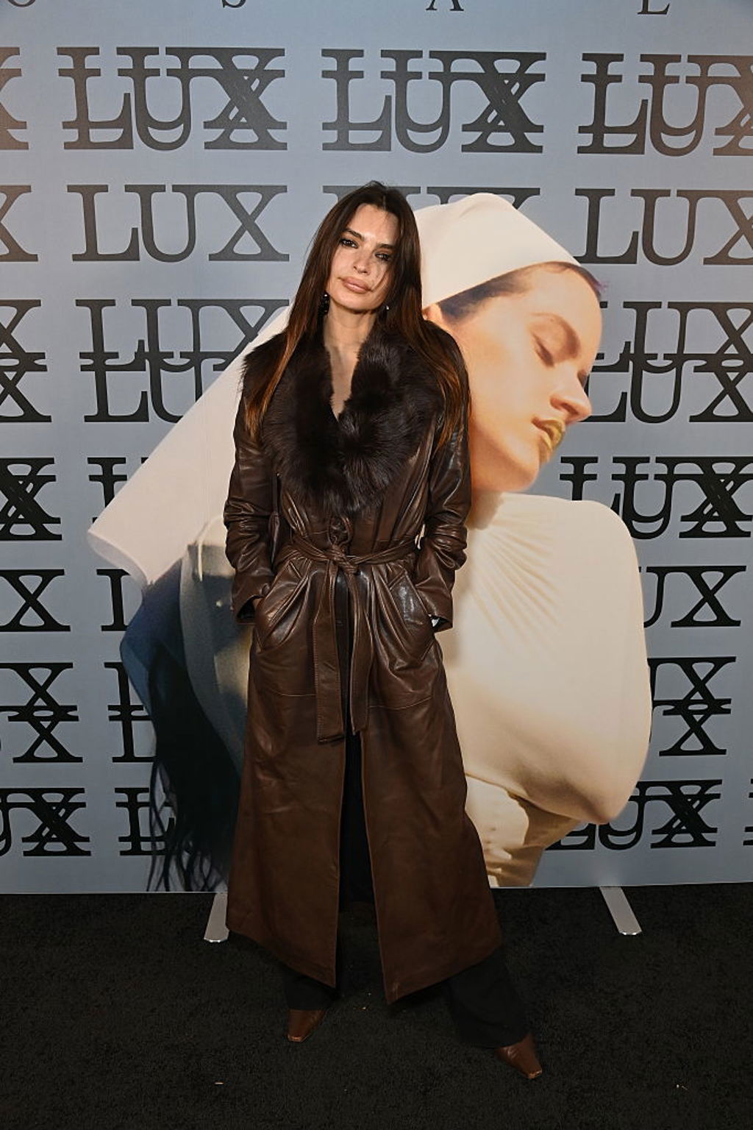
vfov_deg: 60.3
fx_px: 973
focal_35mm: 31
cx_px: 376
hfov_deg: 42.3
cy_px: 565
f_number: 6.3
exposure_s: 1/250
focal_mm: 31
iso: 1250
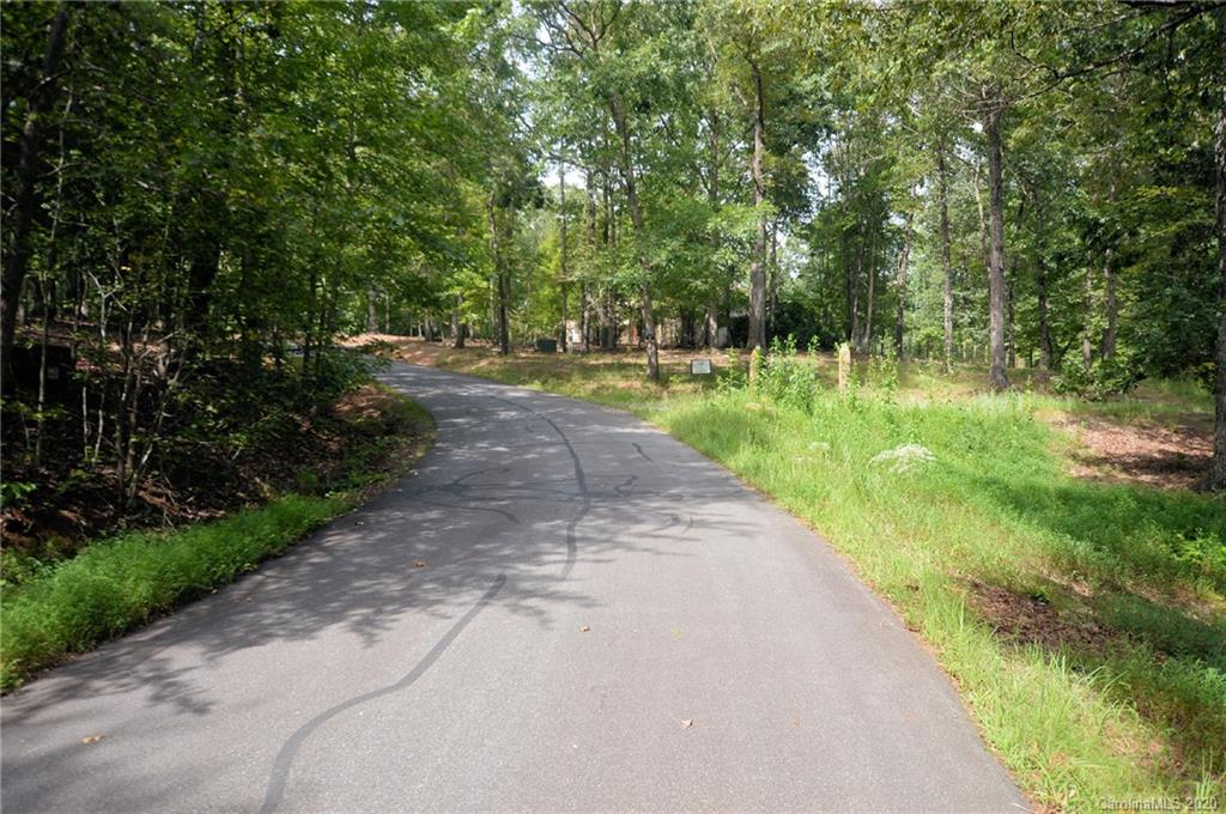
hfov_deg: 70.5
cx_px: 613
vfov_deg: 50.3
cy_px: 407
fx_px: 867
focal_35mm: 26
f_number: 5
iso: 100
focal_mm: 17
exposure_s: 1/160
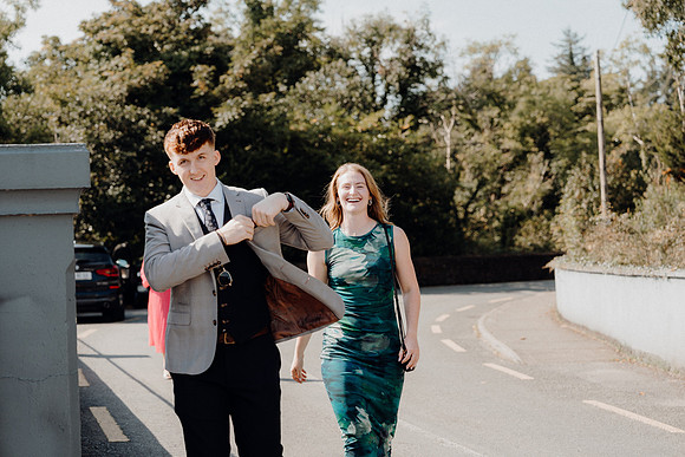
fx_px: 1333
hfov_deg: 28.8
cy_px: 228
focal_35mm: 70
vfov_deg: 19.5
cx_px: 342
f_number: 3.5
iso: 125
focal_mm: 70
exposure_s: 1/500
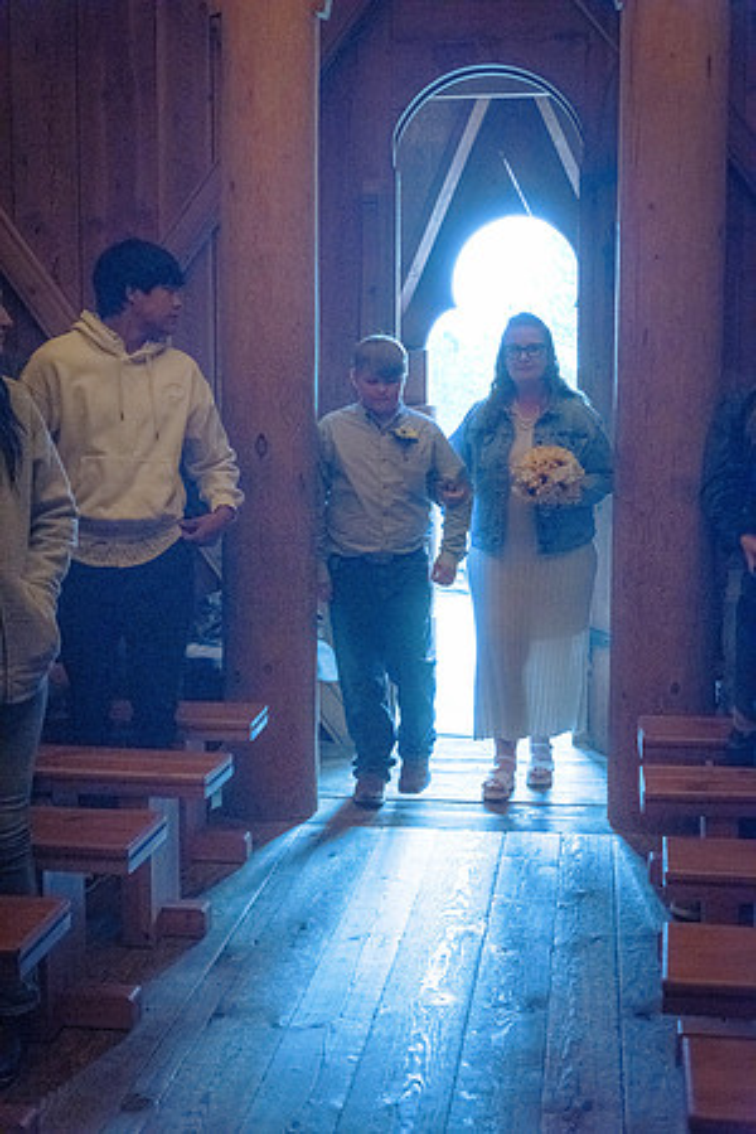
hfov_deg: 26.0
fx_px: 1638
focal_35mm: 52
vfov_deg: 38.2
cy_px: 567
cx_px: 378
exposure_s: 1/125
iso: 5000
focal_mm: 52
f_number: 4
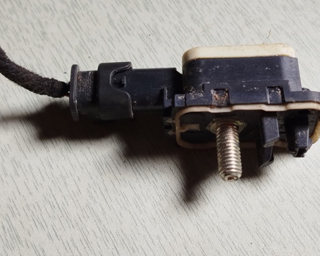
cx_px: 161
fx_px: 625
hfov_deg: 28.7
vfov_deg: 23.1
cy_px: 97
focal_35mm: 66
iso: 80
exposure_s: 1/50
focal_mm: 5.31
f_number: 1.7
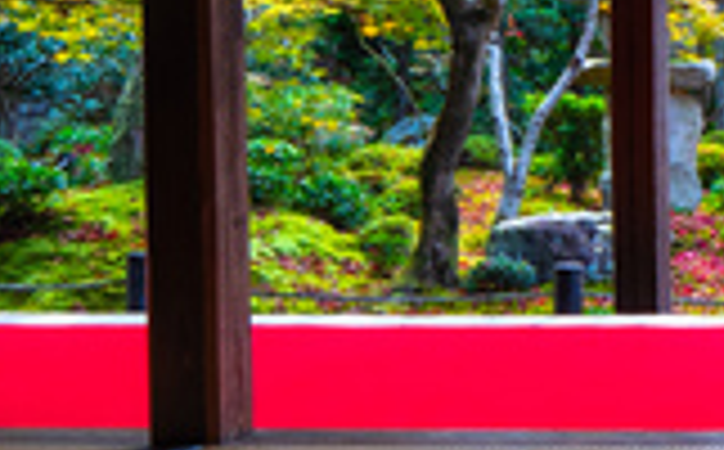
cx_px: 1192
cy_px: 99
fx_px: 1497
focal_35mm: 76
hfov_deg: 21.2
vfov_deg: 17.0
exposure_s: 1/10
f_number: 5.6
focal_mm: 9
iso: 200
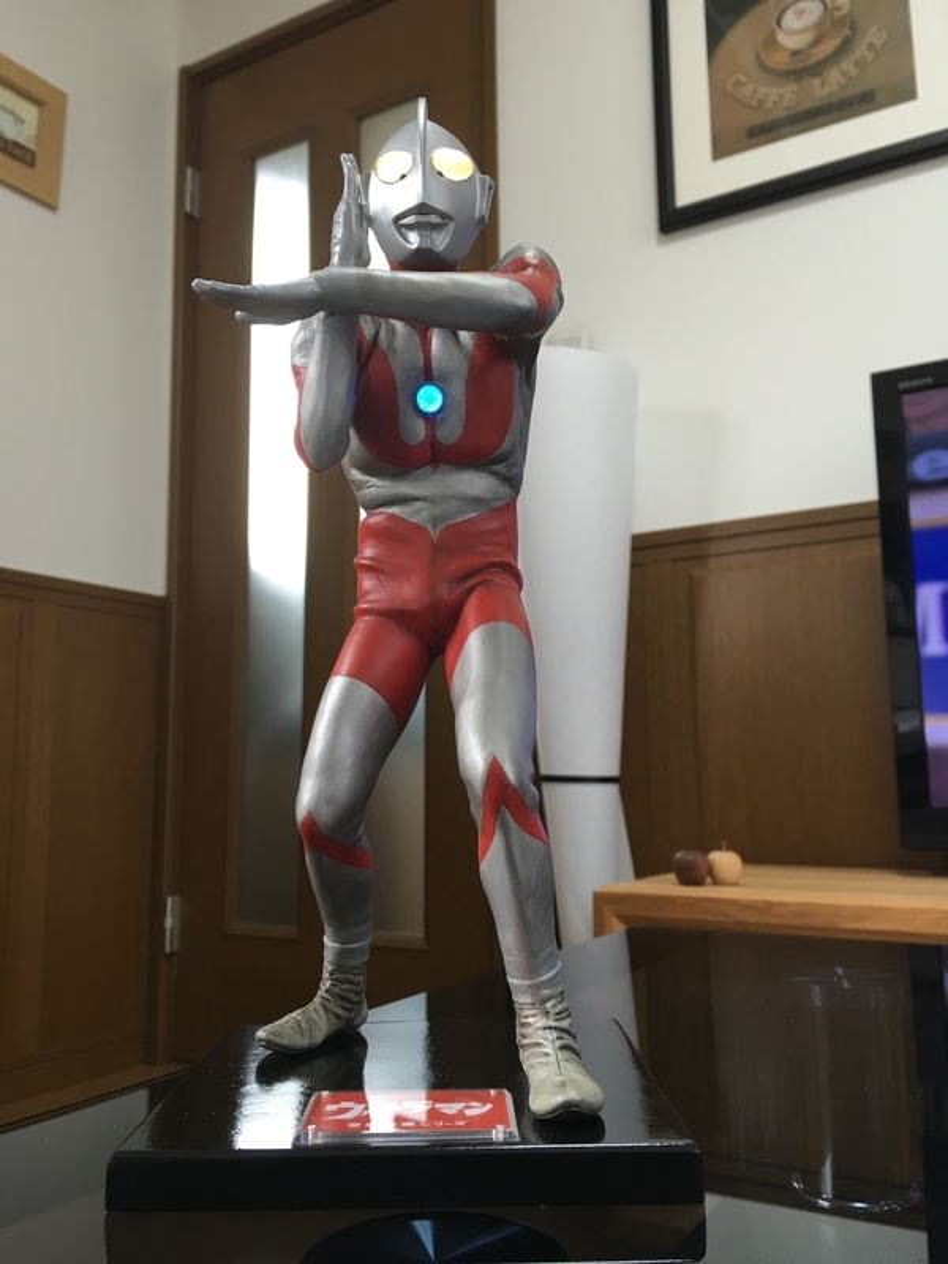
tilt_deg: +7.8
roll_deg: +0.8
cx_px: 474
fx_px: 1059
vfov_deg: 61.7
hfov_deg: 48.2
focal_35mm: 29
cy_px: 632
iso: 25
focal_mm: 4.15
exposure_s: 1/15
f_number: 2.2
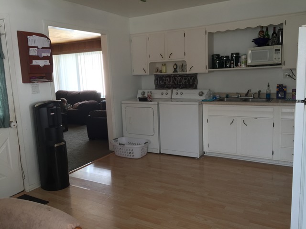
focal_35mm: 29
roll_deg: +2.2
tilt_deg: -8.8
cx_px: 153
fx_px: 256
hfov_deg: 61.7
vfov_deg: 48.2
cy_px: 114
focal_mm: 4.15
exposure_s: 1/40
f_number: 2.2
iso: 32
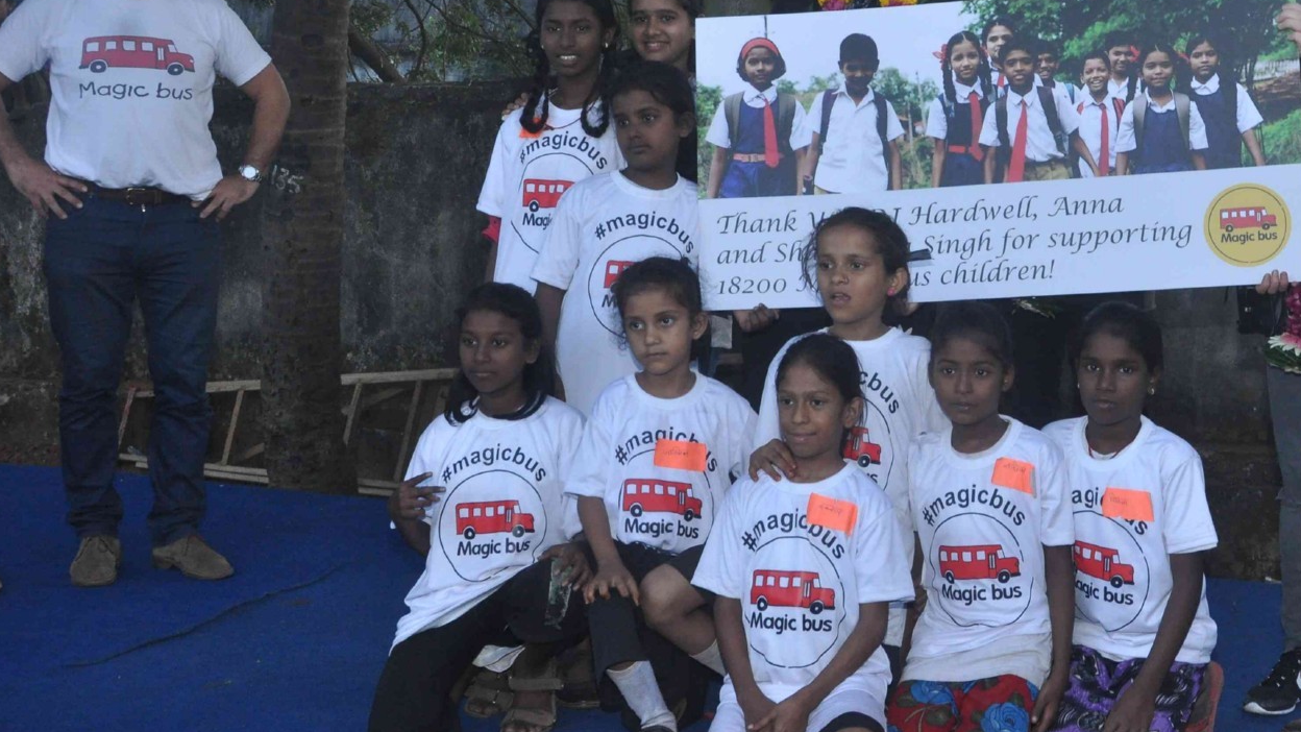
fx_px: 1725
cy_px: 276
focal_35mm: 50
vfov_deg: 23.9
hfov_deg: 40.5
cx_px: 921
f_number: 10
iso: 1000
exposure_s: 1/160
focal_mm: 22
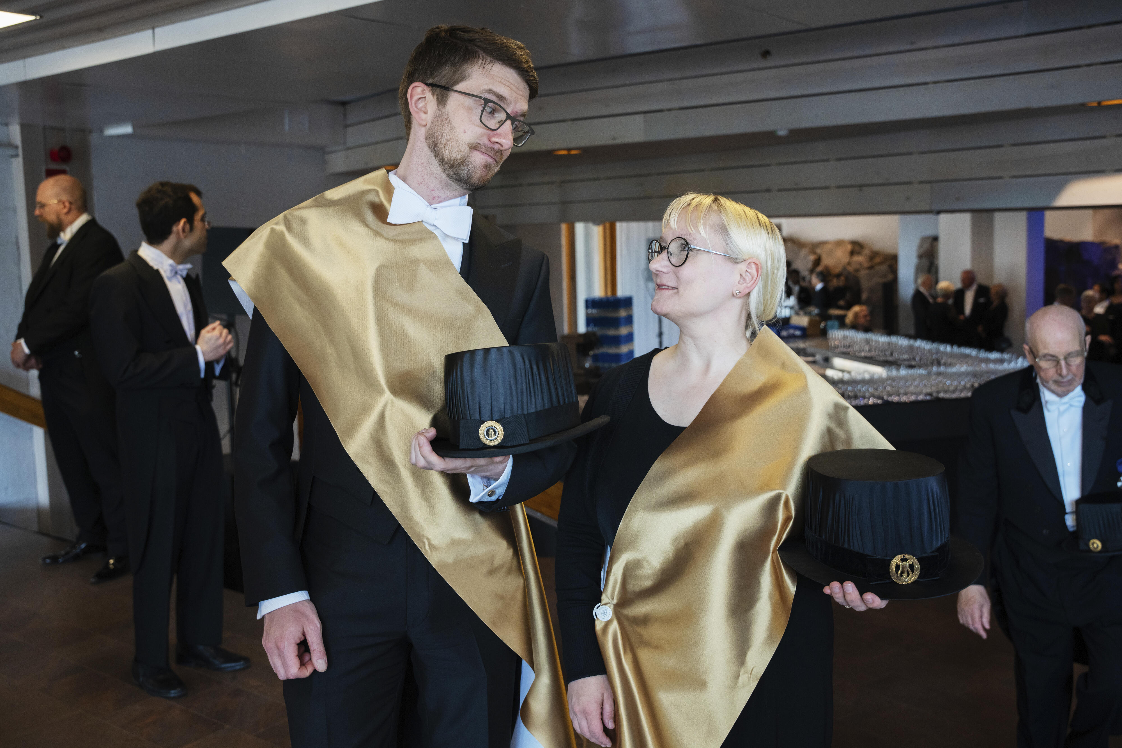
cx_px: 561
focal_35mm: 34
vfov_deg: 38.8
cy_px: 374
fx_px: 1063
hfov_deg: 55.7
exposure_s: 1/200
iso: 1250
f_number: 4.5
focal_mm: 34.1
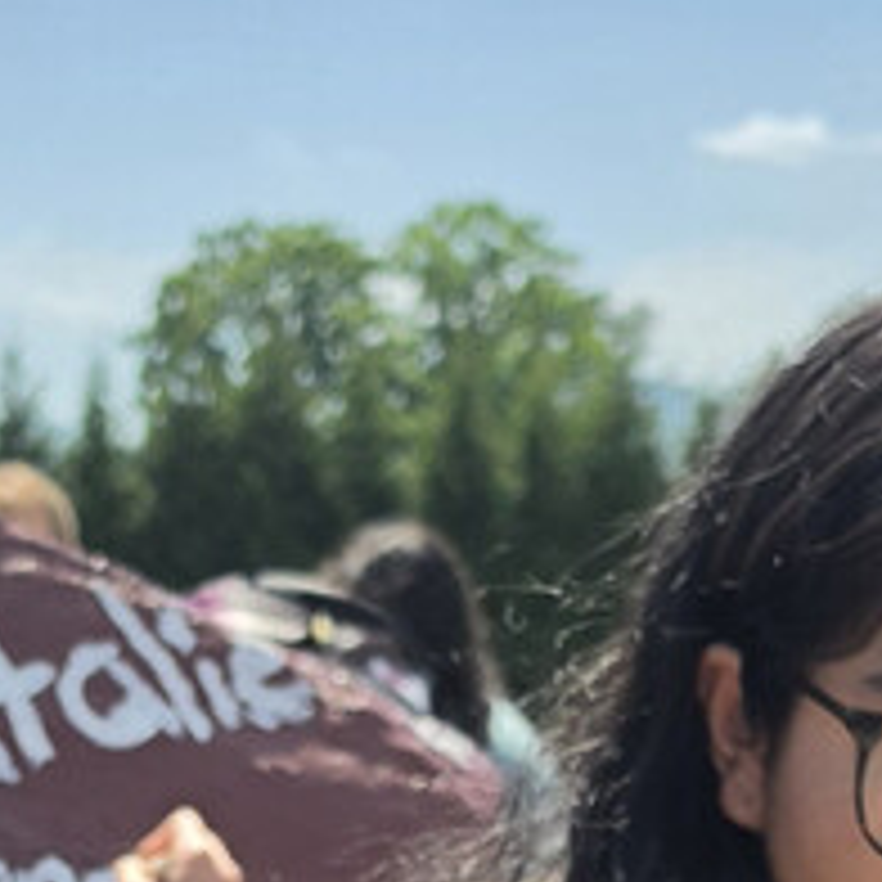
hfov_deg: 16.3
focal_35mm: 106
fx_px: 3056
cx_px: 162
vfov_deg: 15.4
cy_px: 1256
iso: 64
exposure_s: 1/7329
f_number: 1.4
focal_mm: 6.5
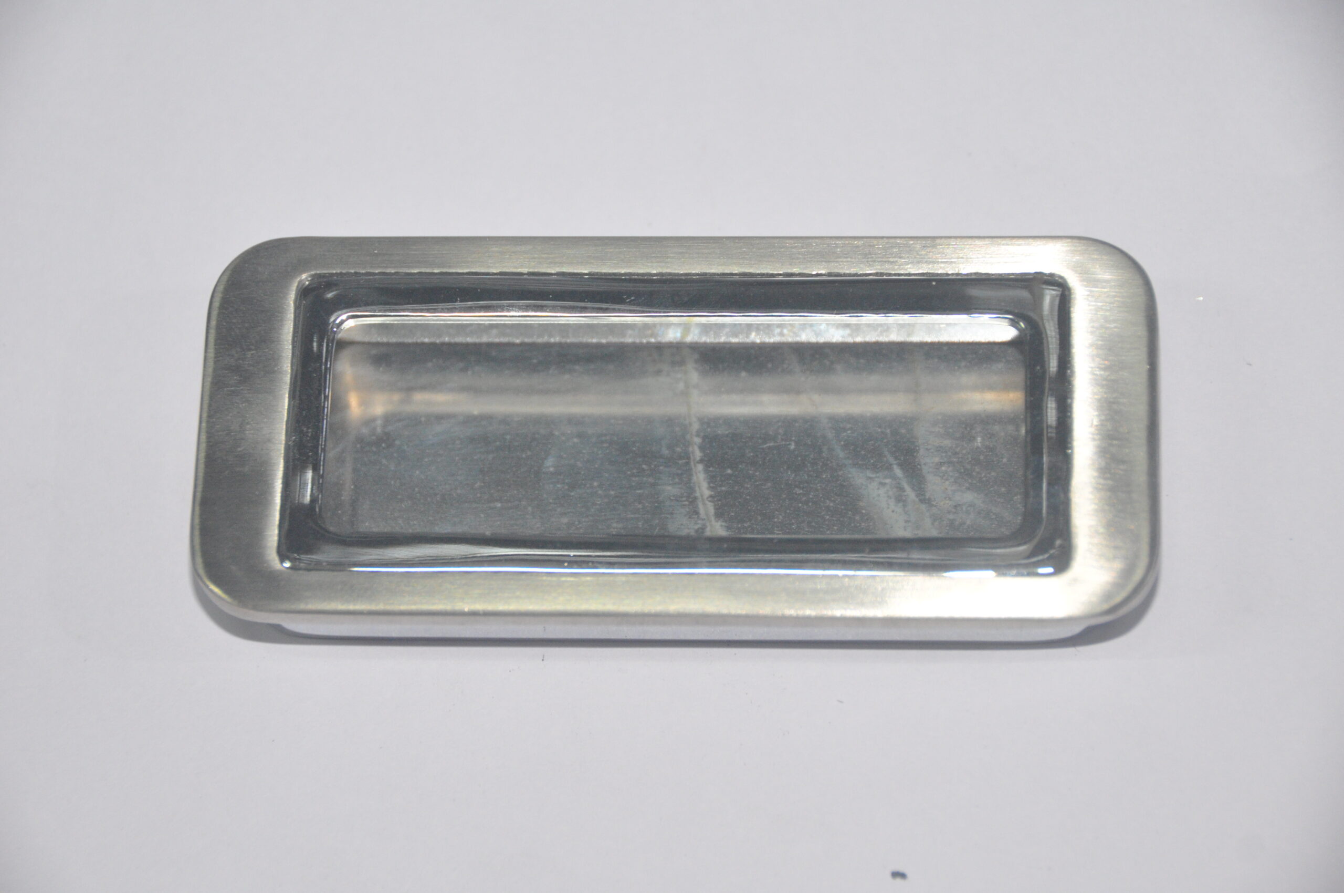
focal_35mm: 142
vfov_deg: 9.6
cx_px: 672
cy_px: 446
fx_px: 5313
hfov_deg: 14.4
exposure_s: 1/60
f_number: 5.3
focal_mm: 95
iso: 1250
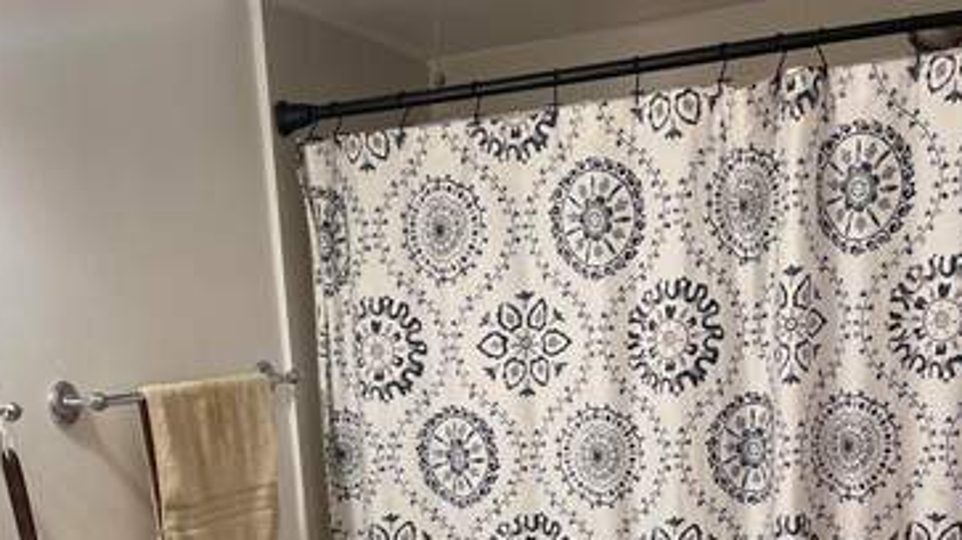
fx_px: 1224
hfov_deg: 42.6
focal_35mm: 48
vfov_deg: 22.6
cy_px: 678
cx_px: 363
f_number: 1.6
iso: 80
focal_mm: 5.1
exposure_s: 1/120
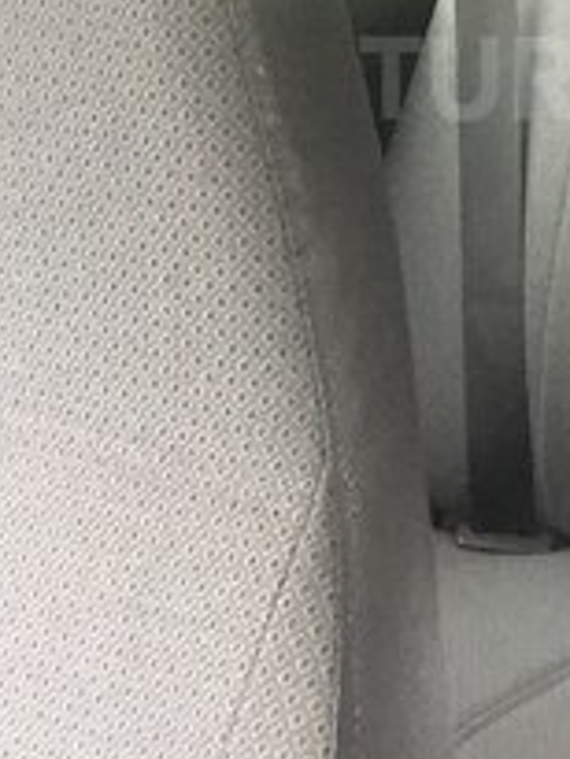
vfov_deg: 25.2
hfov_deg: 18.8
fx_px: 1645
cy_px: 78
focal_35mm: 75
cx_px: 644
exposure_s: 1/33
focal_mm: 2.65
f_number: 2.2
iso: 125
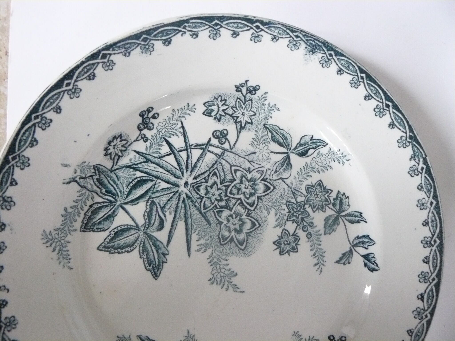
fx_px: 473
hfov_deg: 51.4
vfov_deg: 39.7
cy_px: 170
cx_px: 228
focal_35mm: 36
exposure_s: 1/30
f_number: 2.8
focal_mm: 6
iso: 400
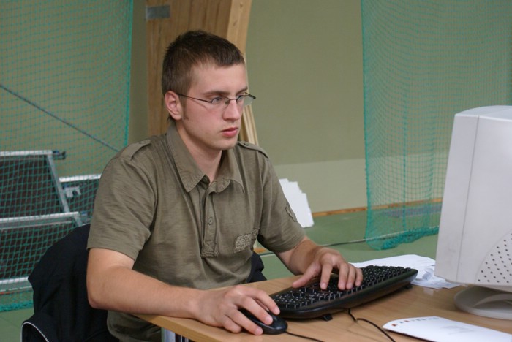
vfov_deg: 20.2
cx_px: 256
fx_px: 961
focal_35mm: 68
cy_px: 171
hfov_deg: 29.8
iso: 800
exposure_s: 1/60
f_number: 5.6
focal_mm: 45
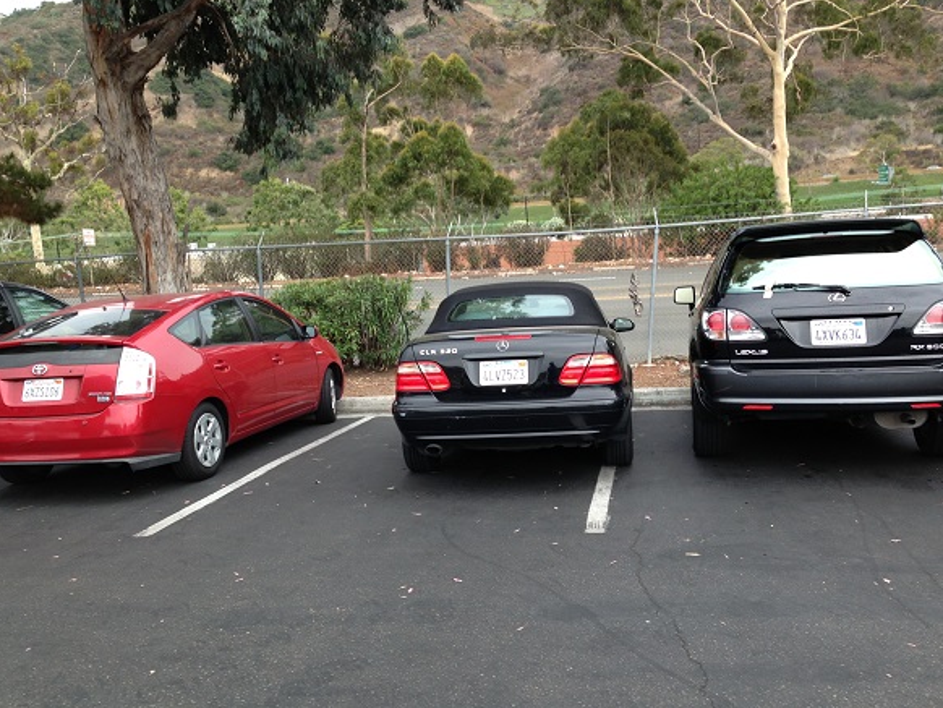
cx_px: 480
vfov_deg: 41.8
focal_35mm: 34
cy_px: 350
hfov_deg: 53.9
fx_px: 927
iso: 50
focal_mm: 4.13
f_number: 2.4
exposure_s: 1/167
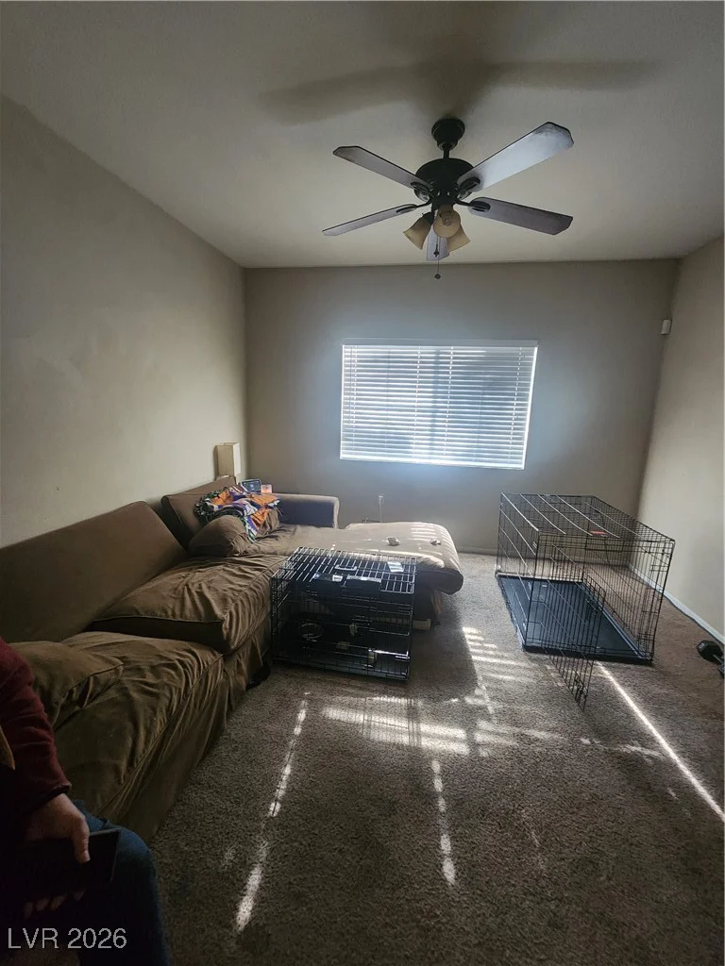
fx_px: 363
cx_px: 362
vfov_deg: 106.2
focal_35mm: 13
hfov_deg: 89.9
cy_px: 483
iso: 400
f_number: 2.2
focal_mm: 2.2
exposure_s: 1/30
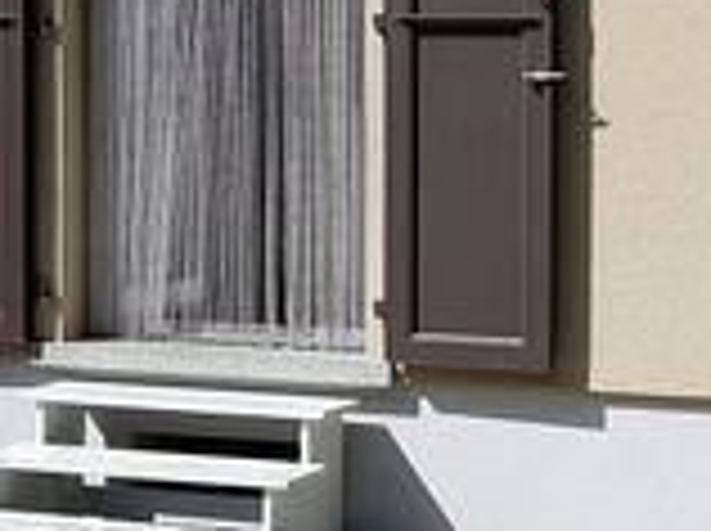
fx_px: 2030
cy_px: 86
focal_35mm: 99
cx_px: 594
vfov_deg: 14.8
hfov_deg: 19.6
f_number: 1.7
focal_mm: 4.2
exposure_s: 1/2004
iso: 50
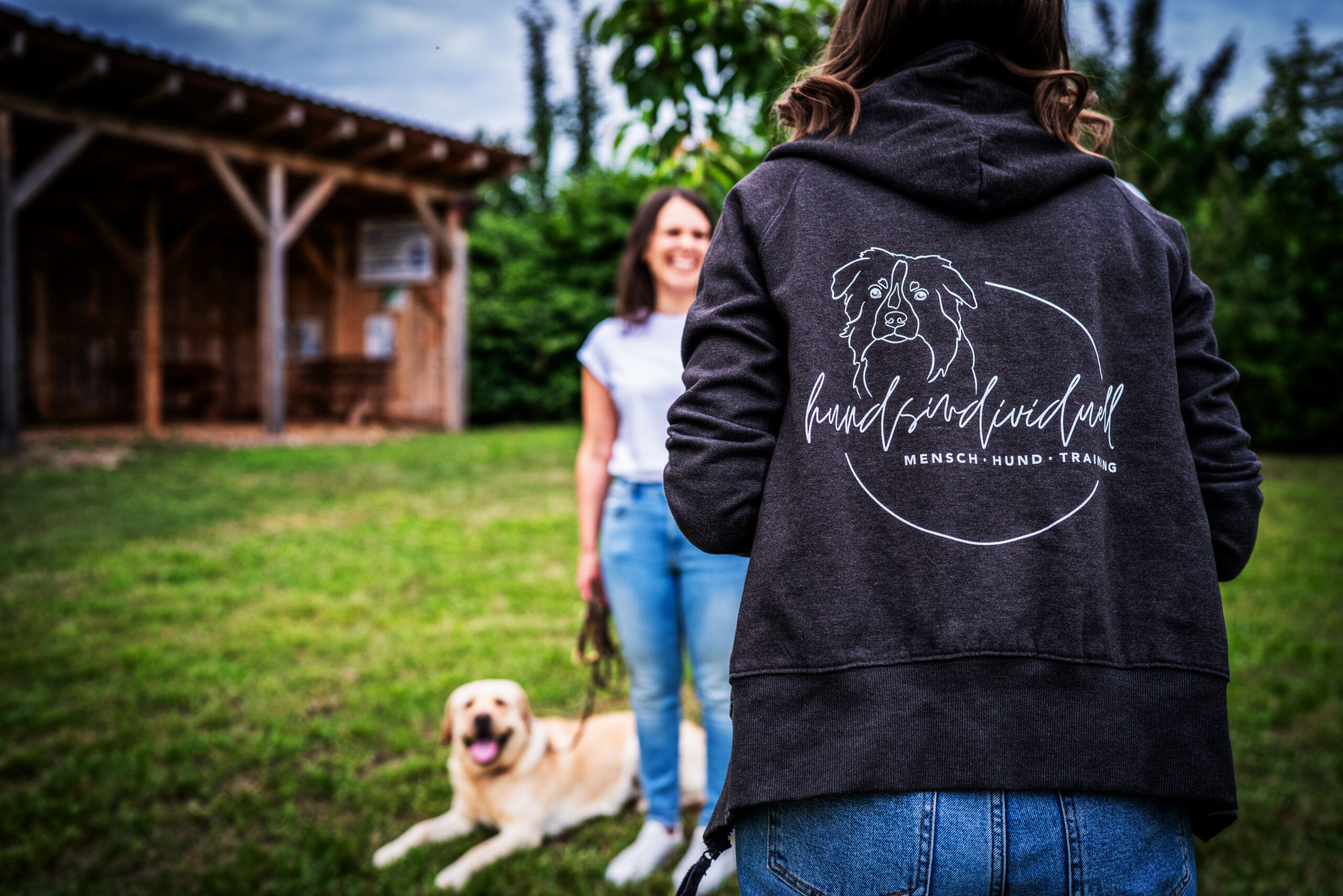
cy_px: 448
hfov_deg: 54.4
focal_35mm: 35
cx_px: 672
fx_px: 1306
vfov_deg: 37.9
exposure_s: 1/500
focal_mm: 35
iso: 160
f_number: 2.5
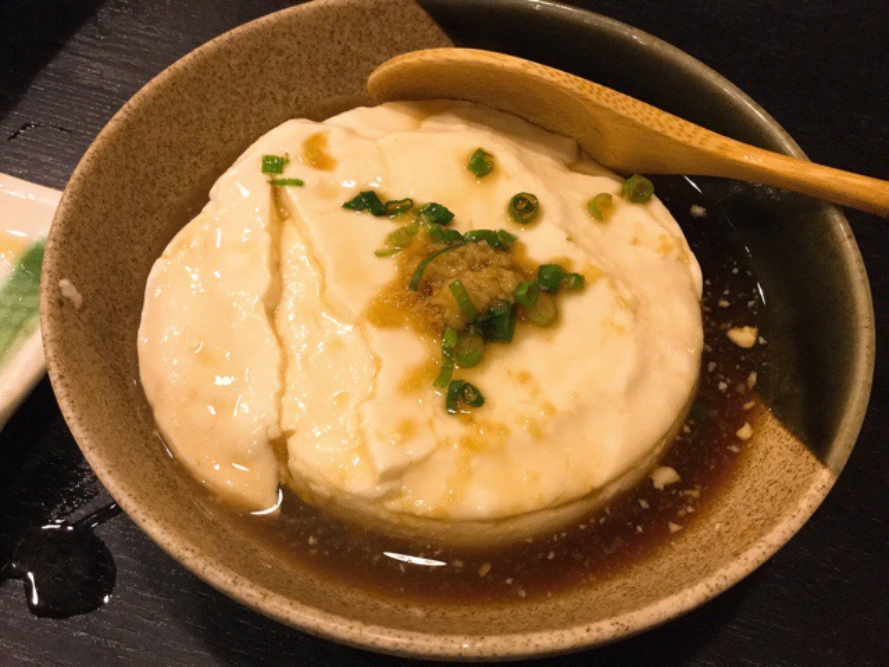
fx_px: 796
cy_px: 334
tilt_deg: -56.6
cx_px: 444
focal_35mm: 31
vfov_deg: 45.4
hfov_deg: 58.4
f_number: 2.4
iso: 200
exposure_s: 1/17
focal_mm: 3.3
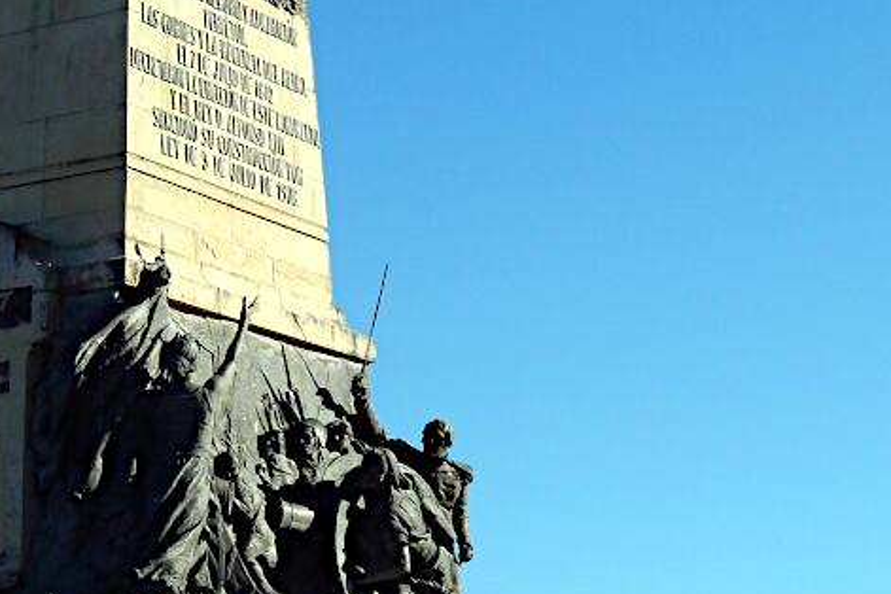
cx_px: 79
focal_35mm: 114
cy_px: 303
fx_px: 2821
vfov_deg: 12.0
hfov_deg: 17.7
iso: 125
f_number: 3.6
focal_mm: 7.7
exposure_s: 1/1500
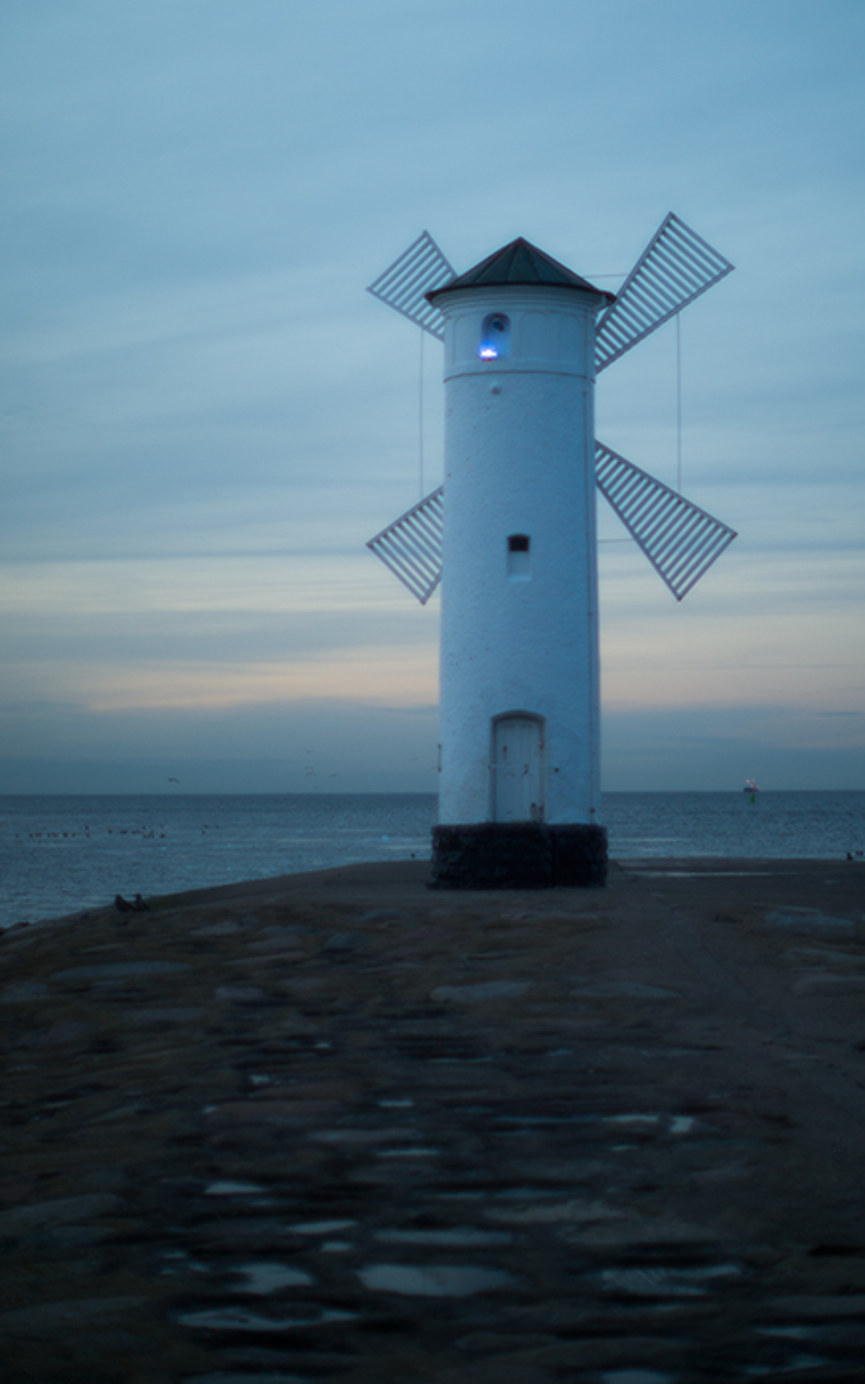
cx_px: 526
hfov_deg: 16.3
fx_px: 3018
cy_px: 517
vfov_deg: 25.8
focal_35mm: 80
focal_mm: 55
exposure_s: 1/100
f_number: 1.2
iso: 100
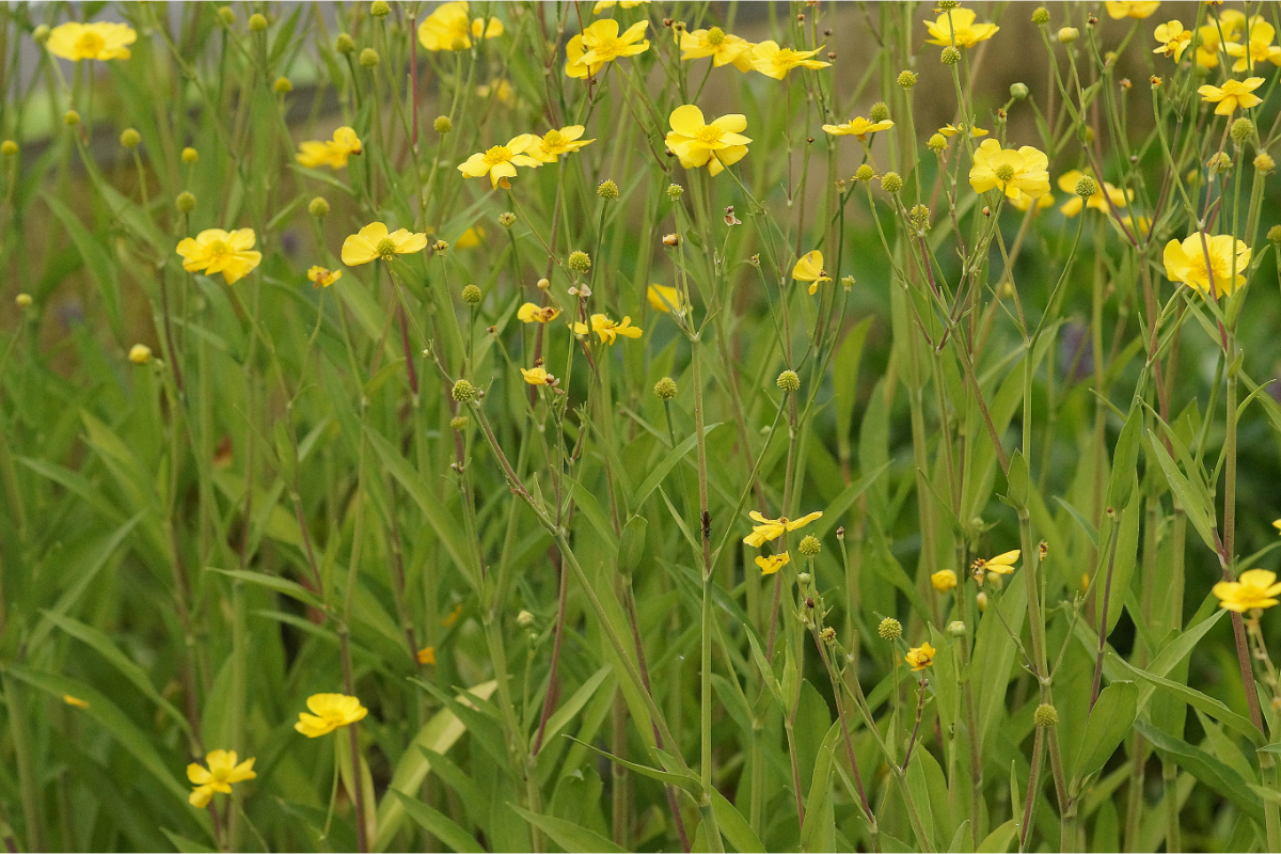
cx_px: 640
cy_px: 427
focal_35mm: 150
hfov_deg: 13.7
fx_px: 5337
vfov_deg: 9.1
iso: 1600
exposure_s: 1/160
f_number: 5.6
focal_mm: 100
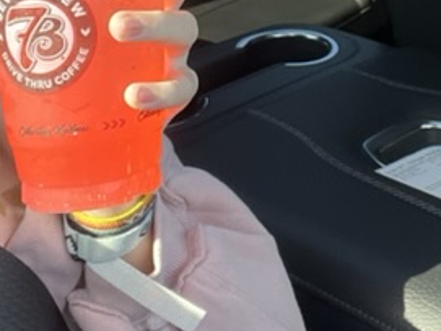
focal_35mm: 87
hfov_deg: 22.0
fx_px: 1108
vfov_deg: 16.0
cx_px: 392
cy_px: -116
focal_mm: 2.71
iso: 64
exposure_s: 1/121
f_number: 2.2
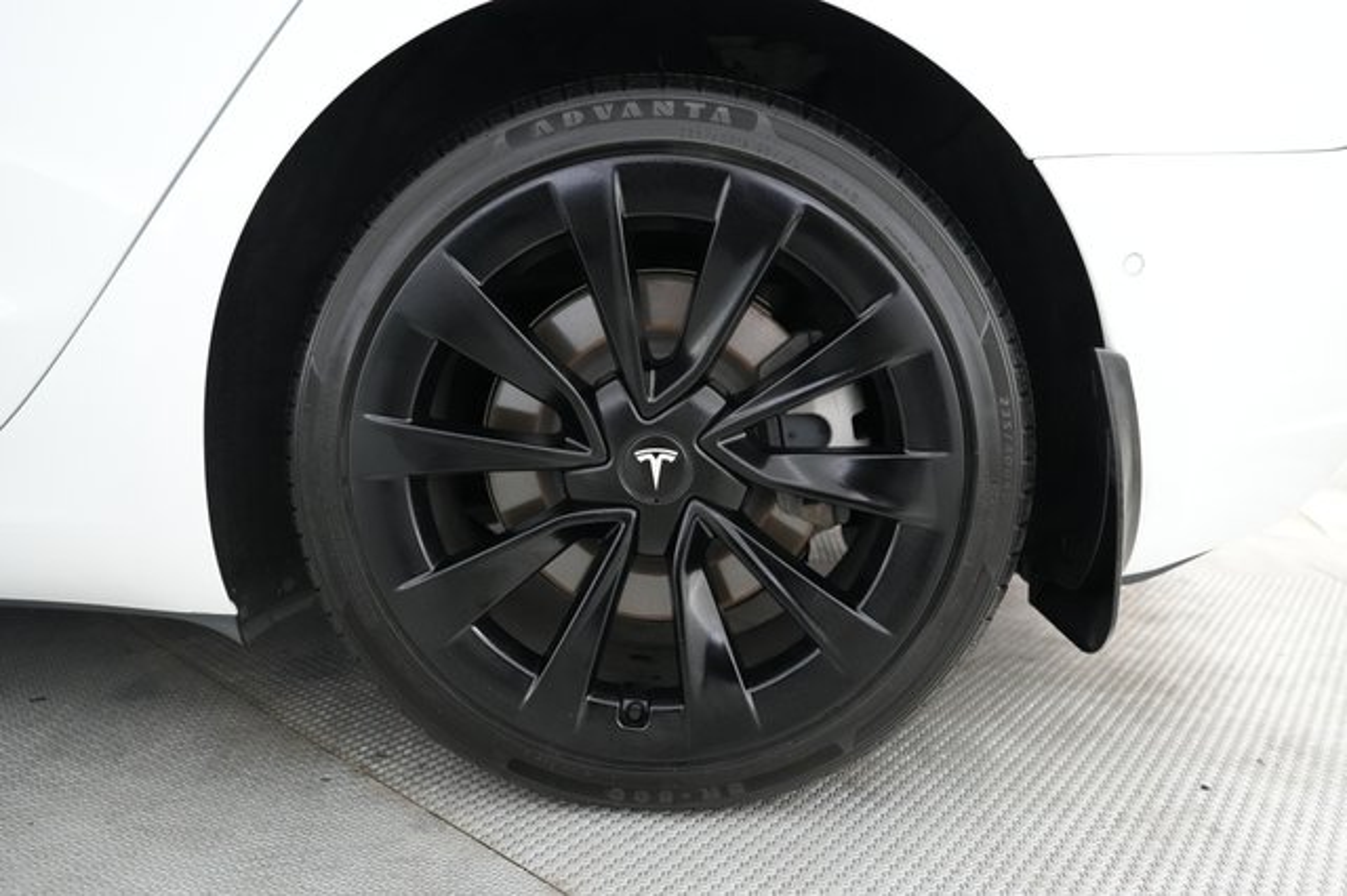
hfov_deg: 73.8
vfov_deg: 53.1
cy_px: 448
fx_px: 897
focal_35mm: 24
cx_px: 674
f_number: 2.8
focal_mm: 24
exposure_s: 1/160
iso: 6400
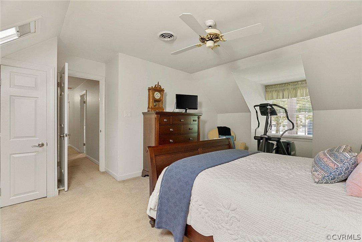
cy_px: 121
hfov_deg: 96.7
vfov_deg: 73.8
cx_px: 181
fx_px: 161
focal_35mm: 16
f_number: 8
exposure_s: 1/1.25
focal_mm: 16
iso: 800
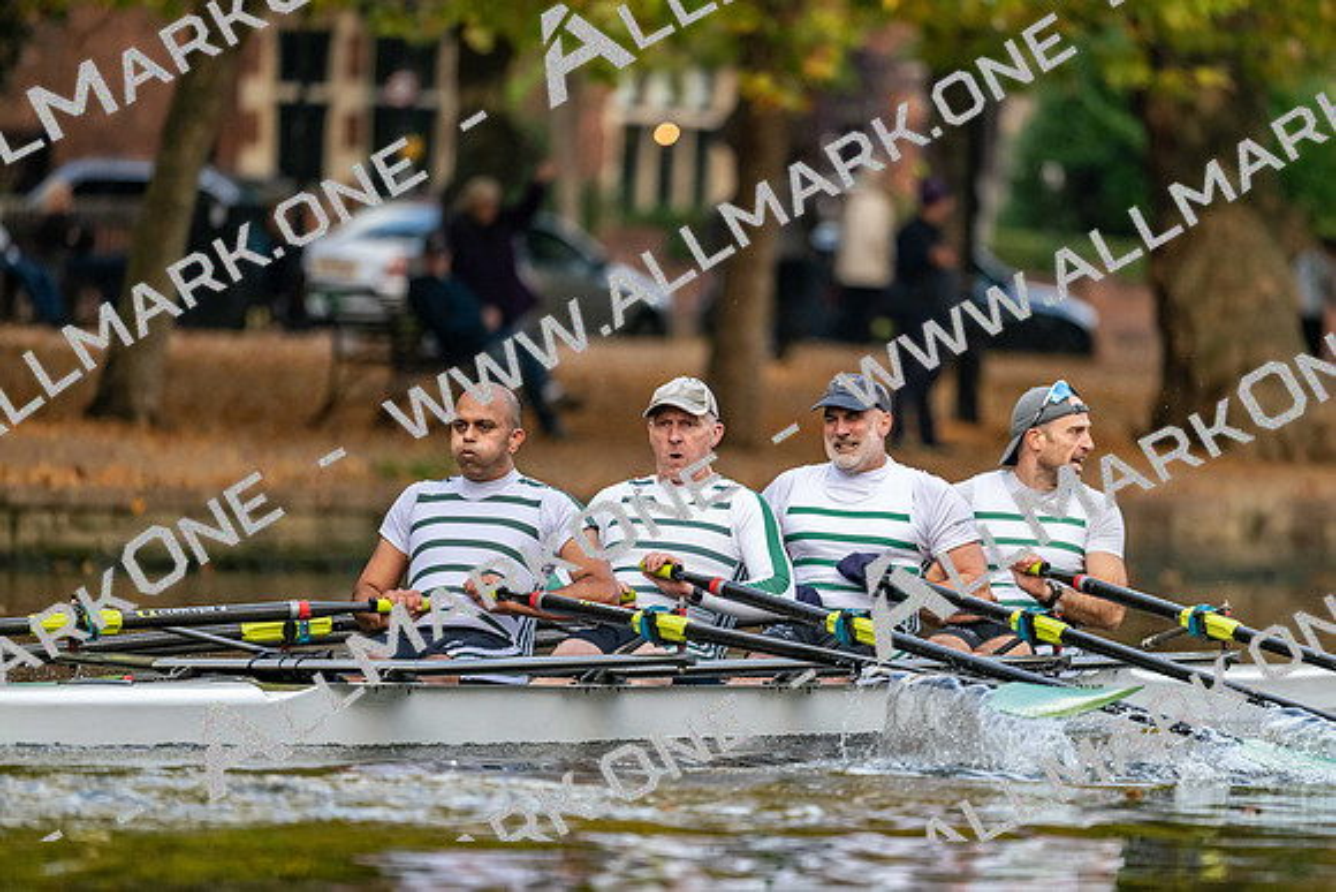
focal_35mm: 400
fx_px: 14847
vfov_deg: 3.4
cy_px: 446
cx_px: 668
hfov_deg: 5.2
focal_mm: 400
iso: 2800
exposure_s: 1/2500
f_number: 4.5
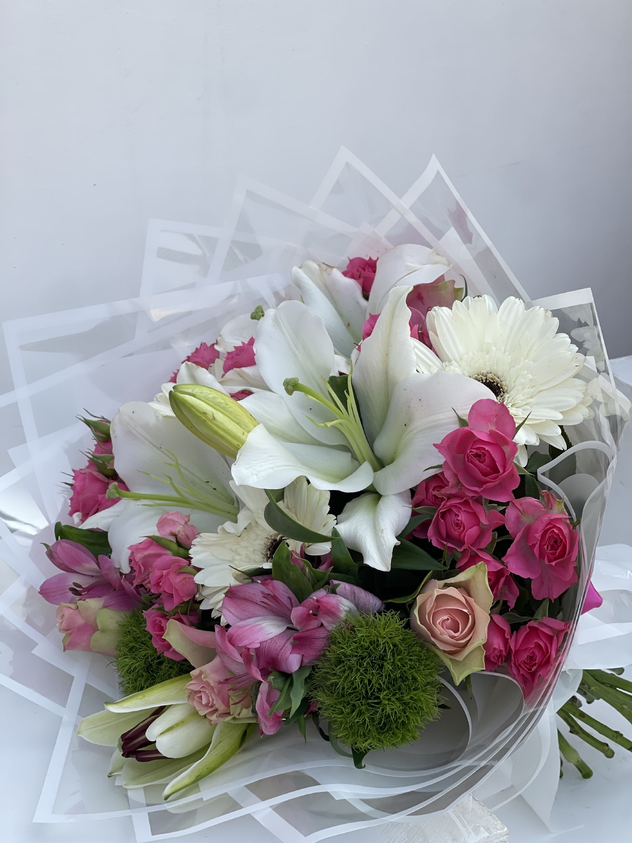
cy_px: 422
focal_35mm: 64
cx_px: 316
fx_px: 1558
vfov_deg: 30.3
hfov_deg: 22.9
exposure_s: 1/398
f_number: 2.2
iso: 20
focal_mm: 7.5
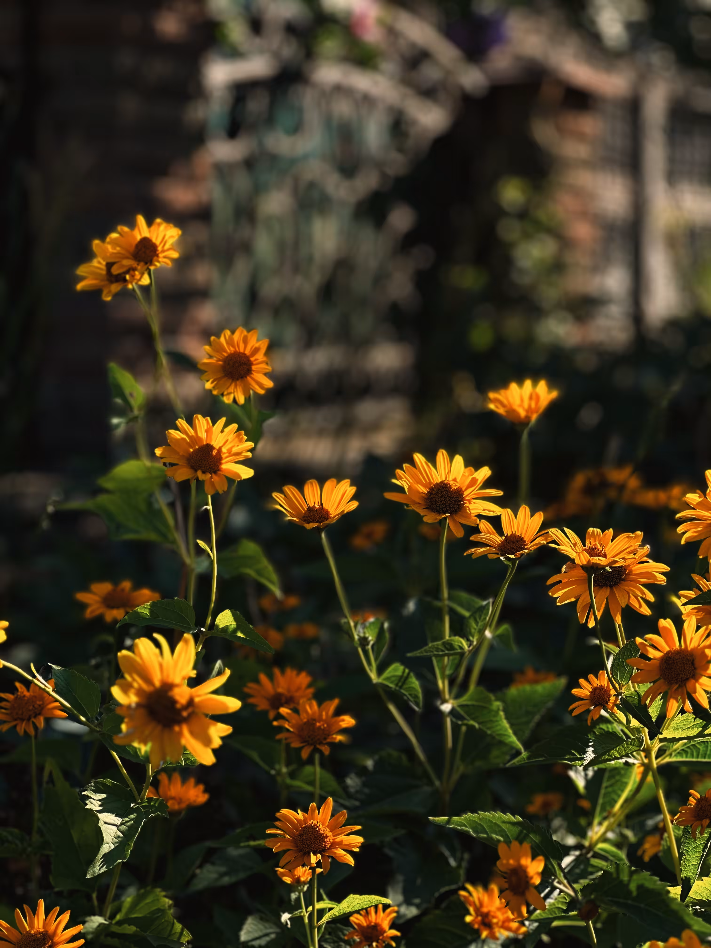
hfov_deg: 19.1
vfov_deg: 25.3
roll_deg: -1.2
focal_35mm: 77
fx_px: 2109
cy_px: 474
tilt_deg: -4.4
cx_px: 356
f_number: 2.8
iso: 25
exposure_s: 1/208
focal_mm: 9
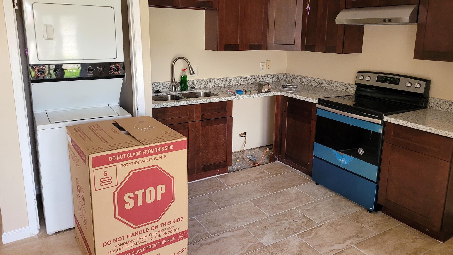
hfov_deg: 66.1
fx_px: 348
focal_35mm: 29
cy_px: 102
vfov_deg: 40.0
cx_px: 226
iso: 250
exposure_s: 1/119
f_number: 1.8
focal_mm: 5.4
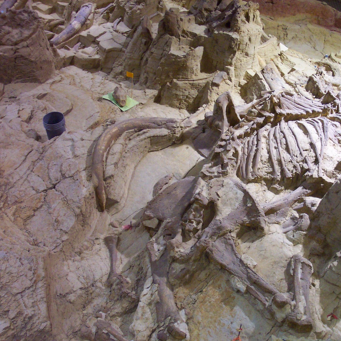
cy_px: 172
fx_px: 502
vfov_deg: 37.6
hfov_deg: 37.2
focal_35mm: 45
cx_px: 223
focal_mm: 7.5
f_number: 2.8
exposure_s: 1/15
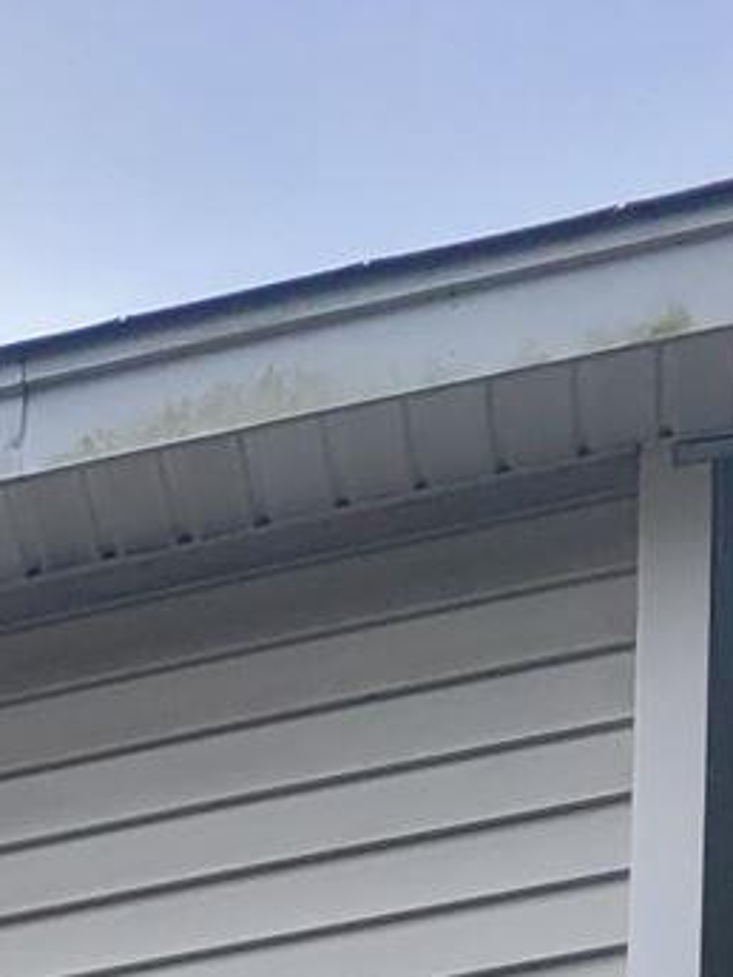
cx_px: -1523
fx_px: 4913
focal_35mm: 174
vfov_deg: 9.0
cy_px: 3042
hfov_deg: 7.4
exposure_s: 1/538
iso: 40
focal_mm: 5.4
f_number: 1.8
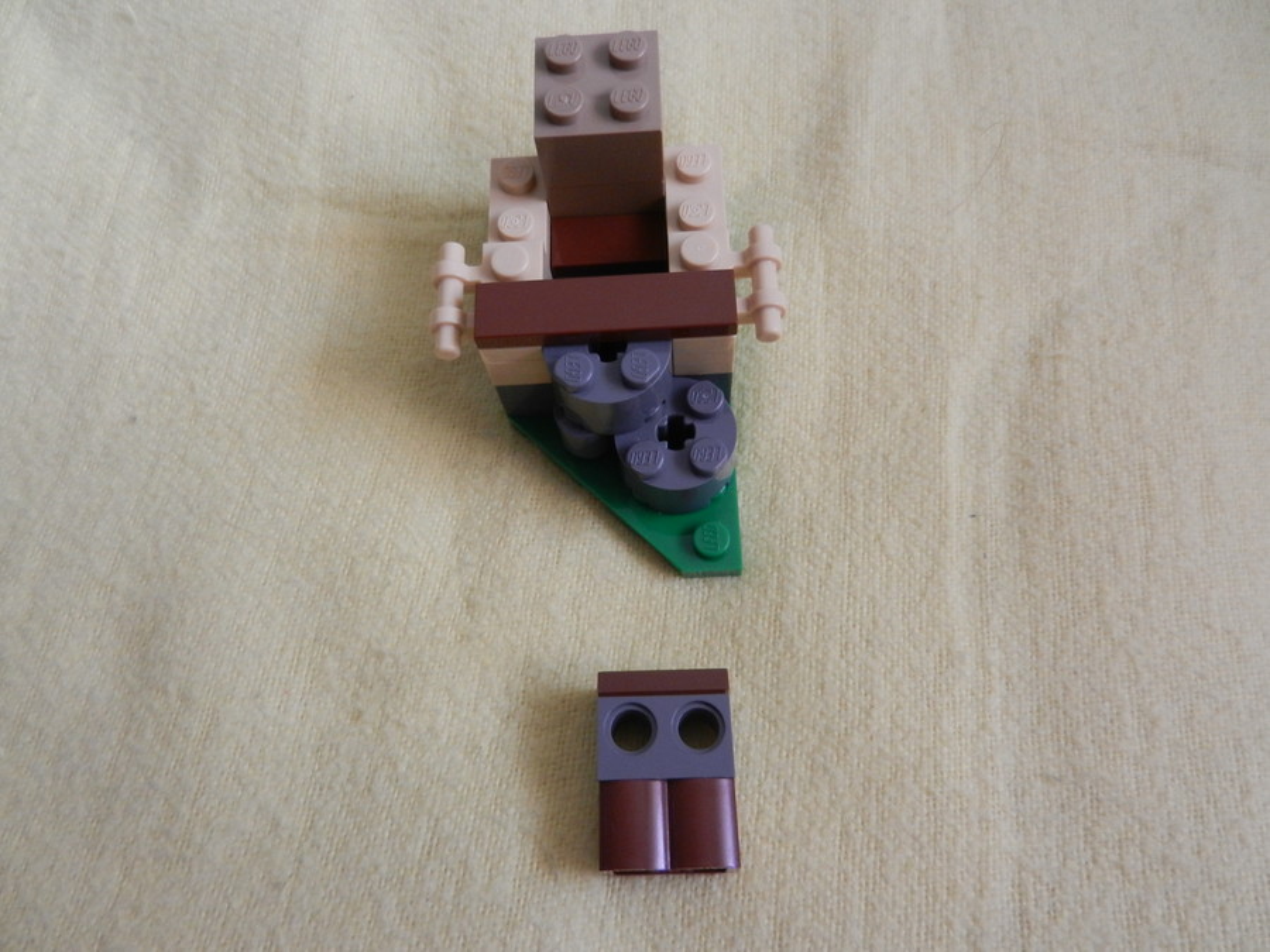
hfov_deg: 69.4
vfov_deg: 54.9
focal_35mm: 25
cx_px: 635
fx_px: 917
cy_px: 476
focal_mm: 4.5
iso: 360
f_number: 3.5
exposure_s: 1/30
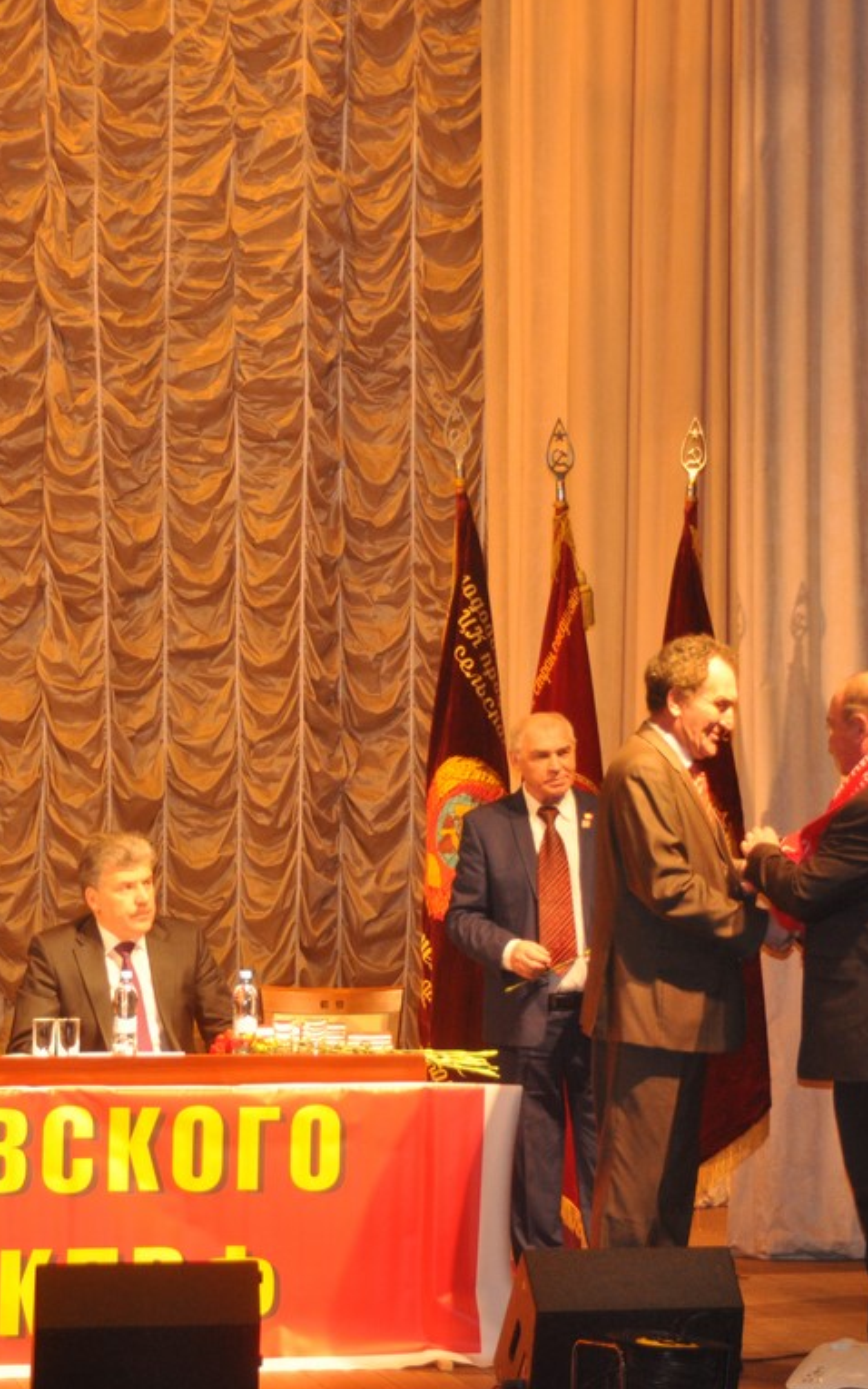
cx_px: 630
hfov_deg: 9.2
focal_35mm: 143
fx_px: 5413
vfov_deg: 14.6
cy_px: 694
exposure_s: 1/60
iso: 800
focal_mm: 62
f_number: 4.8
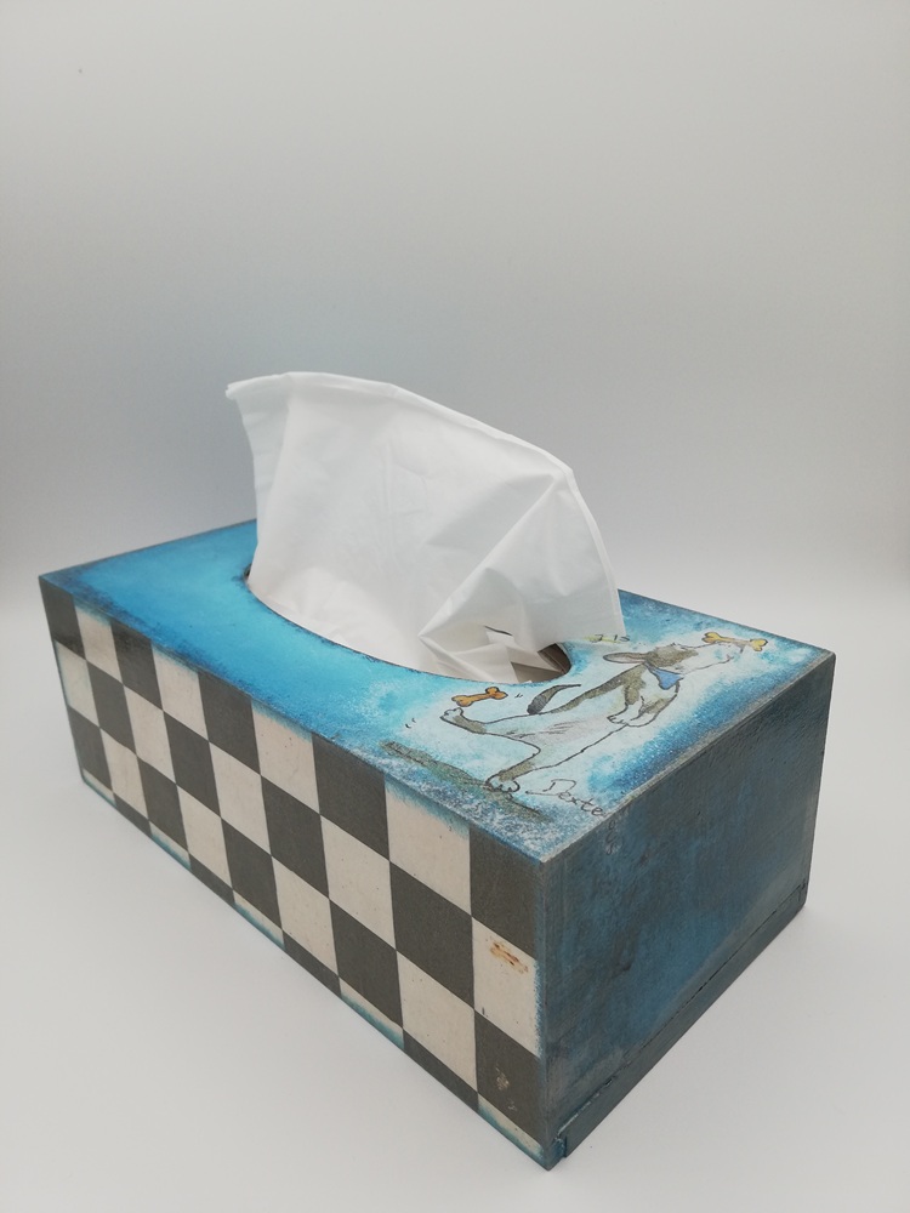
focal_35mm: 26
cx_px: 455
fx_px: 911
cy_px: 606
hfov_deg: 53.1
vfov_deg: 67.3
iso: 50
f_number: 2.2
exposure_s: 1/403
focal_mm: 3.81
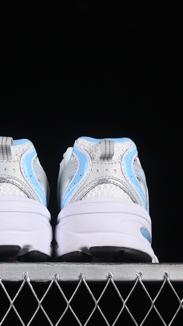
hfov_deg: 10.3
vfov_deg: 18.2
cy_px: 163
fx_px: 1018
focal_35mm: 118
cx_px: 51
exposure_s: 1/80
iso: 160
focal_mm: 50
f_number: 8
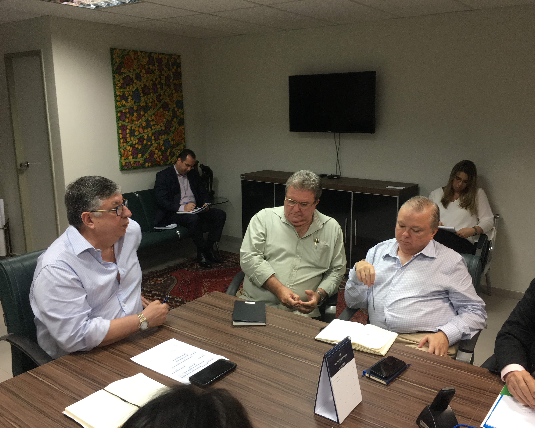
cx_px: 283
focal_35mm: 31
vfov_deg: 47.1
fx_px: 491
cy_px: 217
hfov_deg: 57.1
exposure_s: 1/30
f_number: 2.2
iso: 80
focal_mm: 4.15
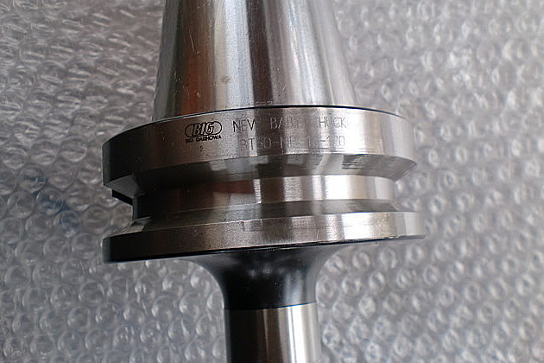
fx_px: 559
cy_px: 163
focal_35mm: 37
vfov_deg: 35.9
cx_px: 273
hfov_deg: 51.9
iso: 64
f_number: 3.1
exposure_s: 1/100
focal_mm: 6.3
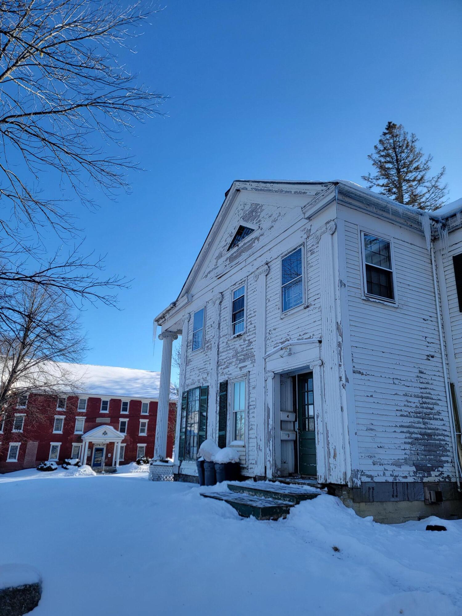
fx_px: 427
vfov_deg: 71.6
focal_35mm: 24
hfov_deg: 56.8
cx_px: 231
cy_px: 308
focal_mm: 6.7
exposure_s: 1/398
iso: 16
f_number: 1.8
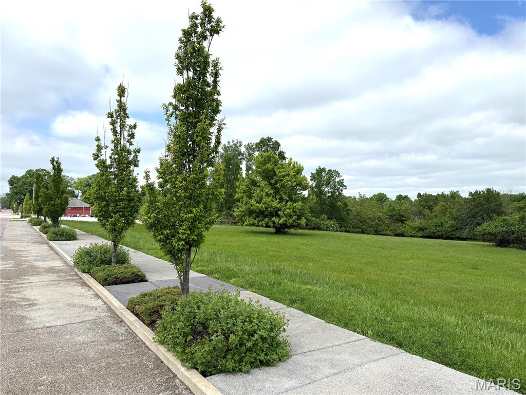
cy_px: 198
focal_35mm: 24
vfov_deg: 56.8
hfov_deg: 71.6
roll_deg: -0.5
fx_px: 365
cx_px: 263
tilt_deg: +4.2
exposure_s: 1/6711
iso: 80
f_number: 1.78
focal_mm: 6.76
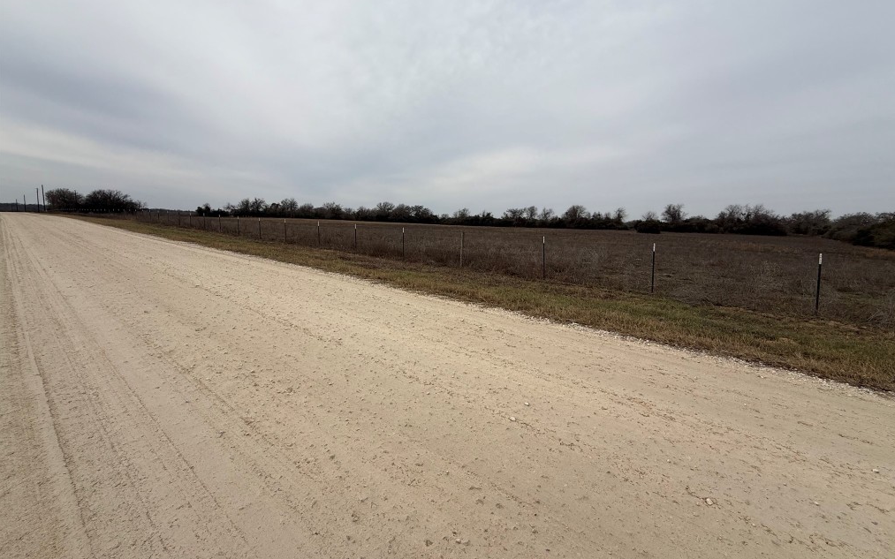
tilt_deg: -5.0
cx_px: 450
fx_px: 366
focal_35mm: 15
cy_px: 261
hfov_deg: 101.5
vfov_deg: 74.7
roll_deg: -1.6
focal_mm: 2.22
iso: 50
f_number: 2.2
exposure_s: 1/3460
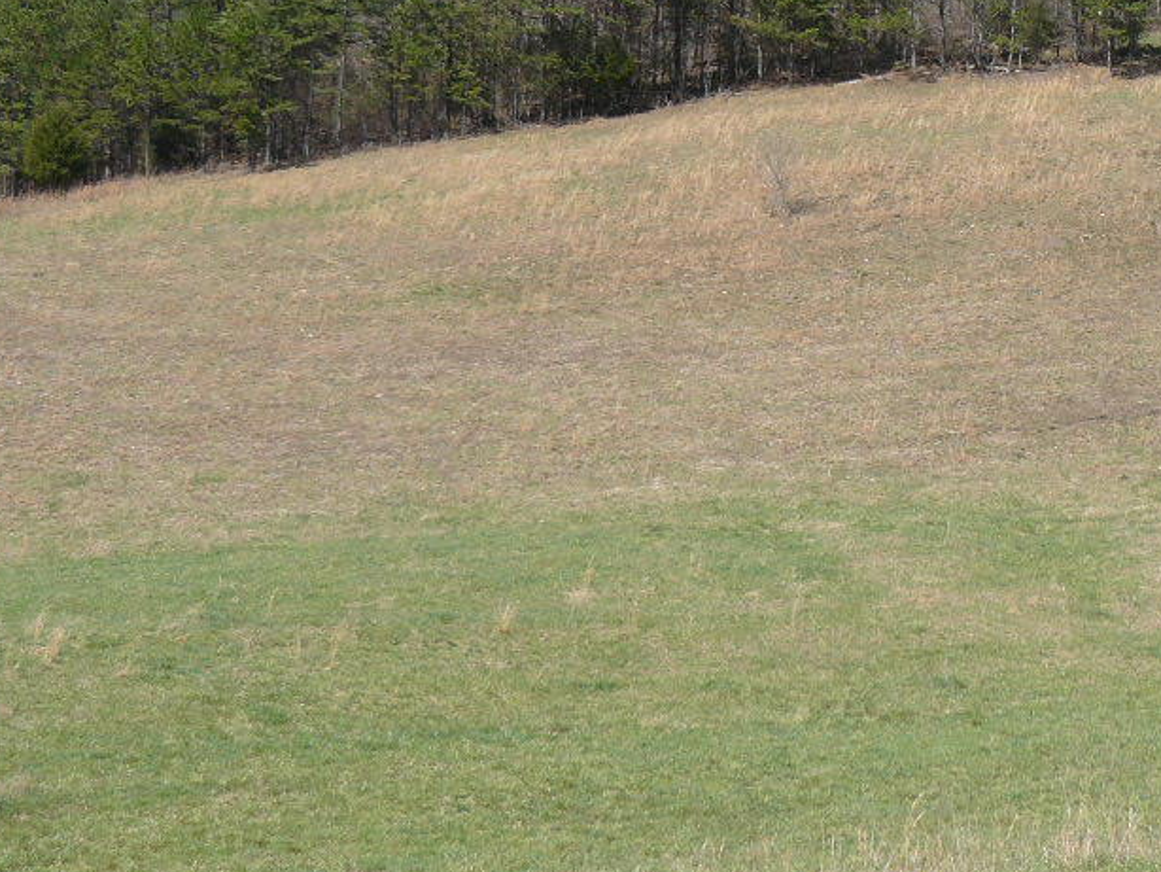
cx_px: 913
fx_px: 2516
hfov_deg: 25.6
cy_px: 113
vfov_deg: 19.3
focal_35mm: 75
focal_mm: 6
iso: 100
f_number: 4
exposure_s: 1/640
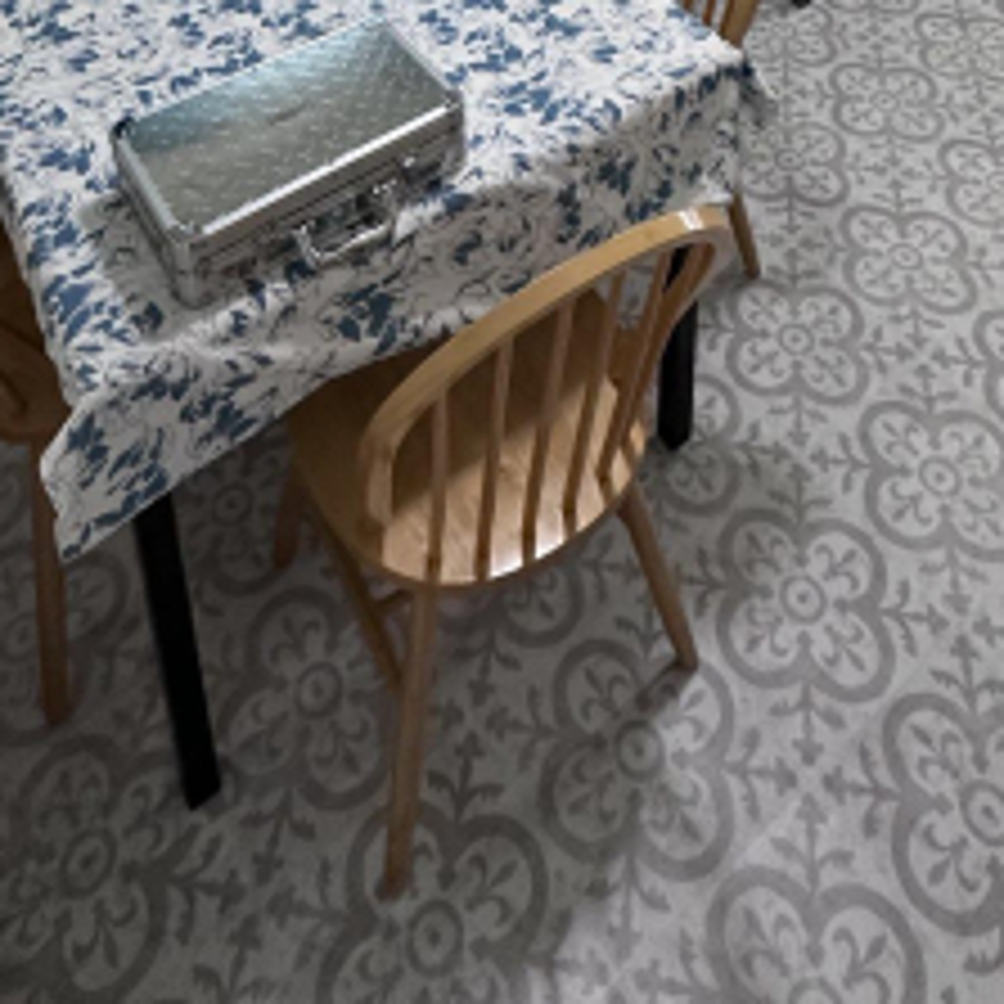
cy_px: -358
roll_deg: -0.4
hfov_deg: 44.9
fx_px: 1214
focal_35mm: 37
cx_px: 554
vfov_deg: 31.9
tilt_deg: -19.2
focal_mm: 2.22
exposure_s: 1/120
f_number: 2.2
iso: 250
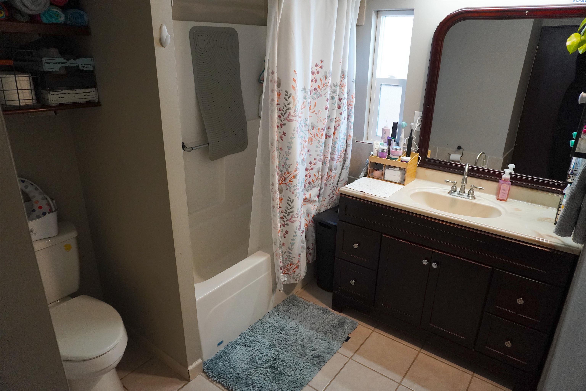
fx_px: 391
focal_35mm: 24
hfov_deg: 73.7
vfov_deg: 53.1
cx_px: 293
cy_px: 196
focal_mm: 16
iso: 1600
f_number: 4
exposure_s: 1/160
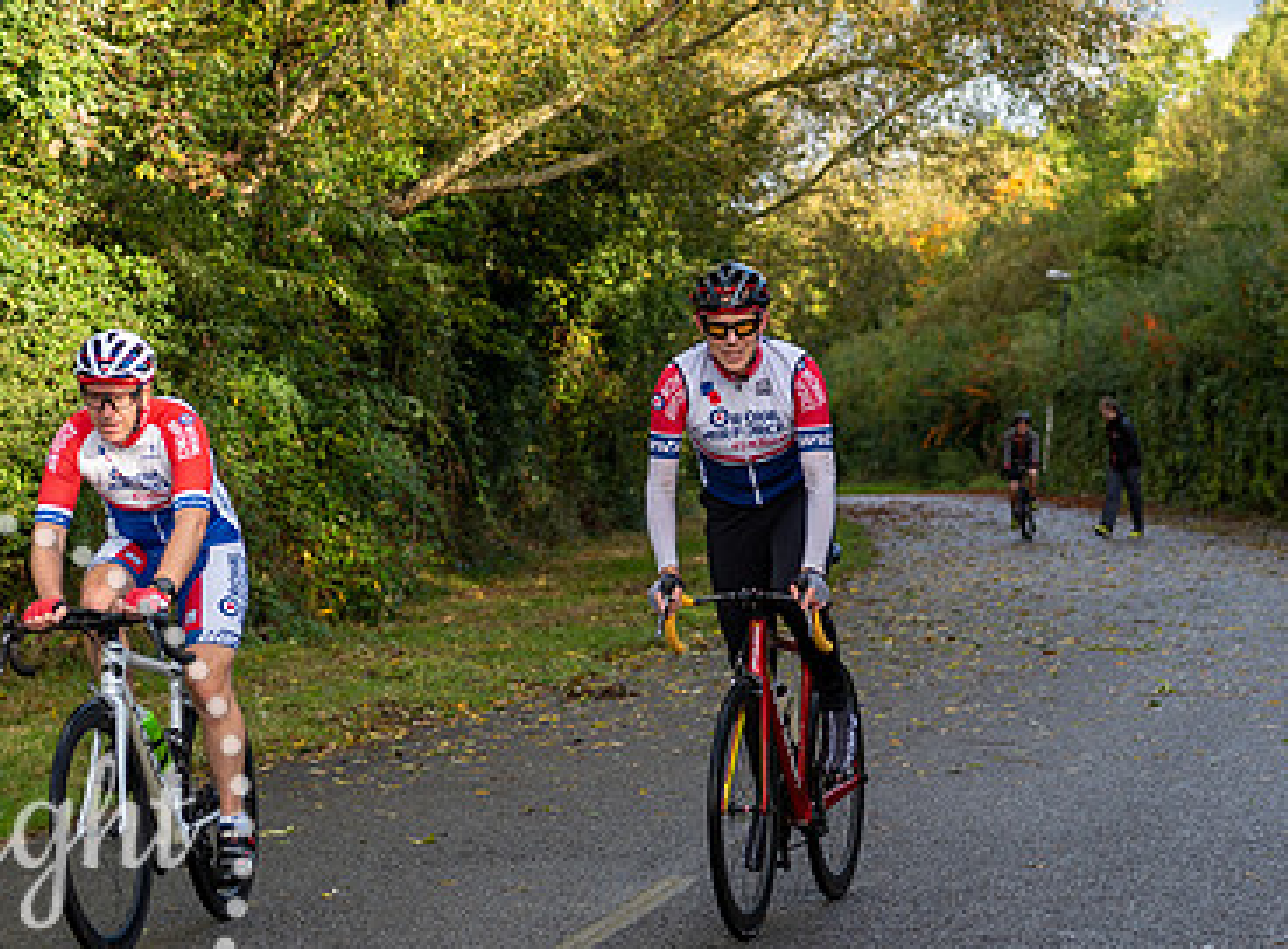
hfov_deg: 17.1
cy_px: 472
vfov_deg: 12.6
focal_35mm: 116
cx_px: 739
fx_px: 4288
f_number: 3.2
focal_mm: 60
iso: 100
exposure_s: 1/320
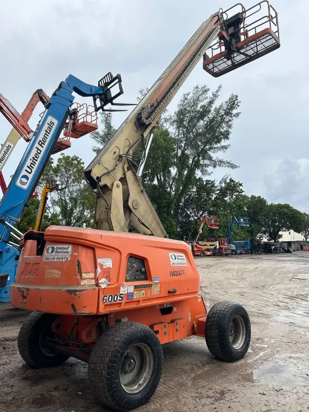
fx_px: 309
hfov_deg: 53.1
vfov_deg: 67.3
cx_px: 154
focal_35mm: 26
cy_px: 206
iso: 50
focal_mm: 5.7
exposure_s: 1/3165
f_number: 1.5
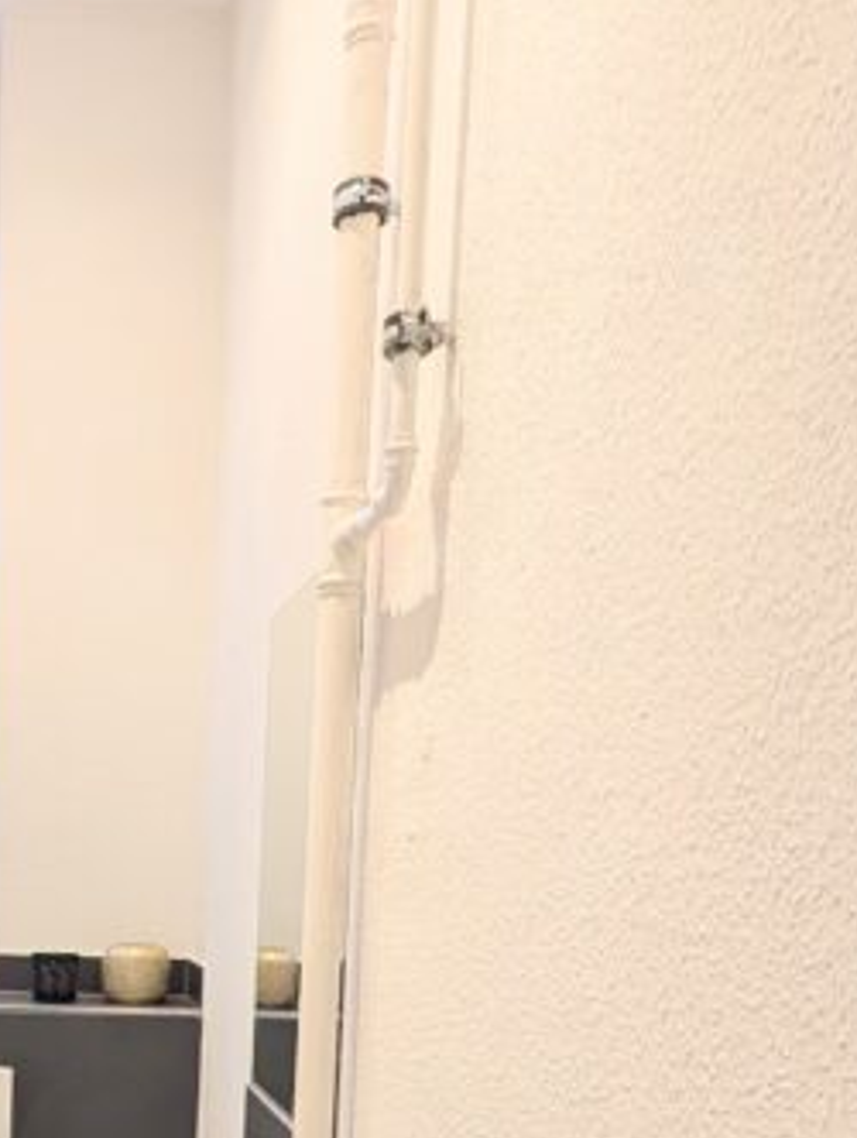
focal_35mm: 39
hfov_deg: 34.4
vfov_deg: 44.3
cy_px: 987
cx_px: 50
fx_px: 1284
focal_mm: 2.23
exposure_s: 1/25
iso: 66
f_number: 1.95
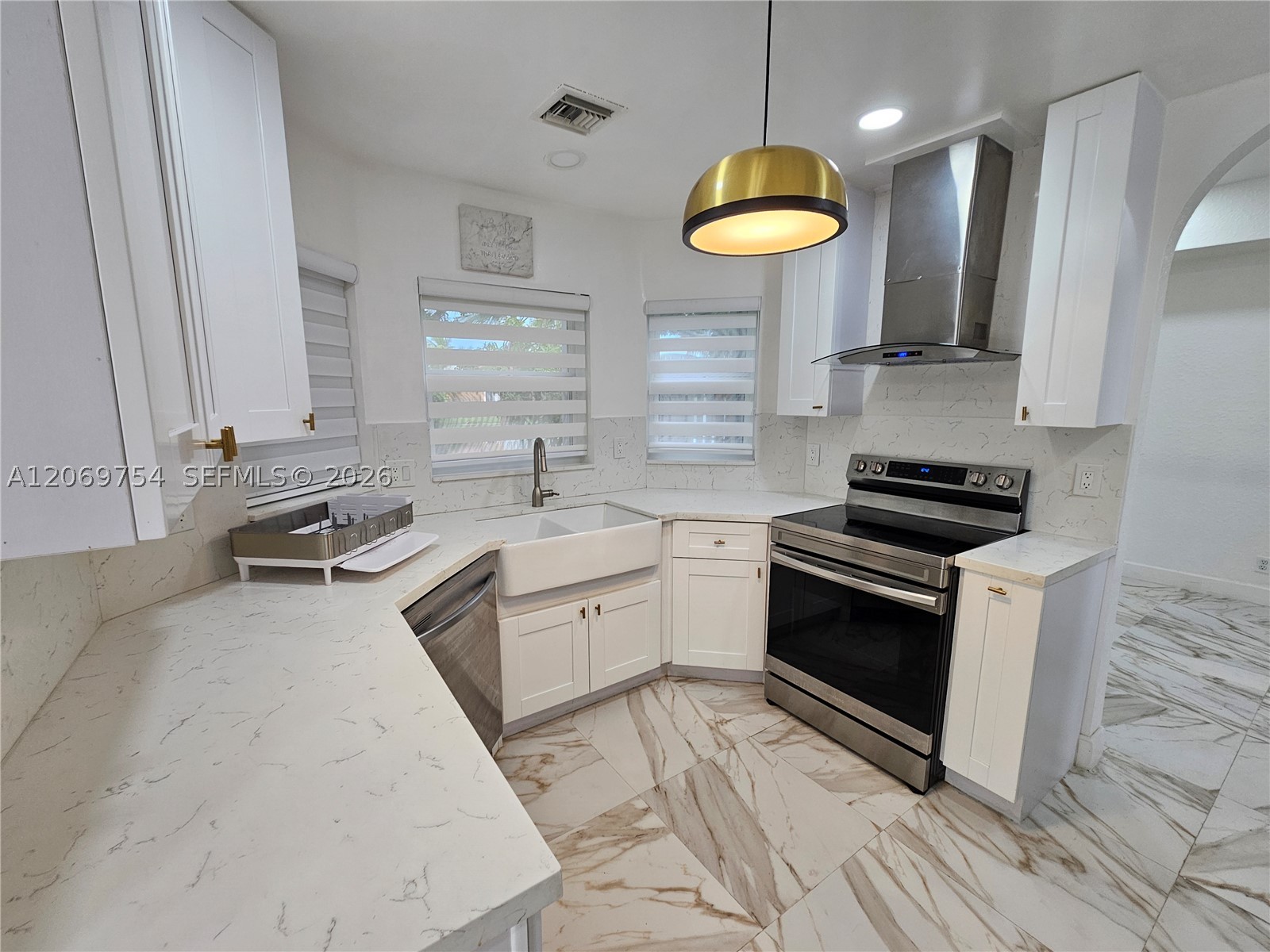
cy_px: 476
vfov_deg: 89.9
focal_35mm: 13
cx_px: 635
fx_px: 477
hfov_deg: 106.2
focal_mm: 2.2
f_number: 2.2
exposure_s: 1/60
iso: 64
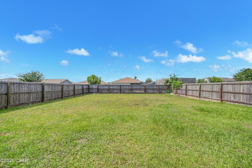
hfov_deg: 112.6
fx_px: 84
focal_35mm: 12
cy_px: 84
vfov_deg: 90.0
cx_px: 126
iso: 100
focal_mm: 12
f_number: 5.6
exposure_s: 1/2000
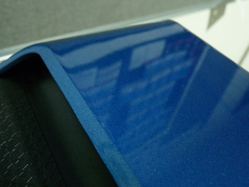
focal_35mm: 32
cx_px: 118
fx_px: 230
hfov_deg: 56.8
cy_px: 96
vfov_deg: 44.2
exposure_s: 1/5
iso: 400
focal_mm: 4.8
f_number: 2.8
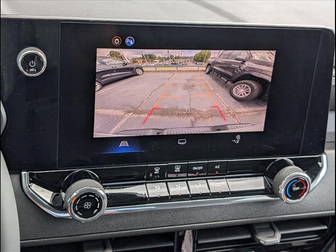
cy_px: 126
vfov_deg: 29.7
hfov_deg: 38.9
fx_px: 476
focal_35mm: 49
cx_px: 168
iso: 29
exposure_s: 1/179
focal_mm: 6.9
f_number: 1.68
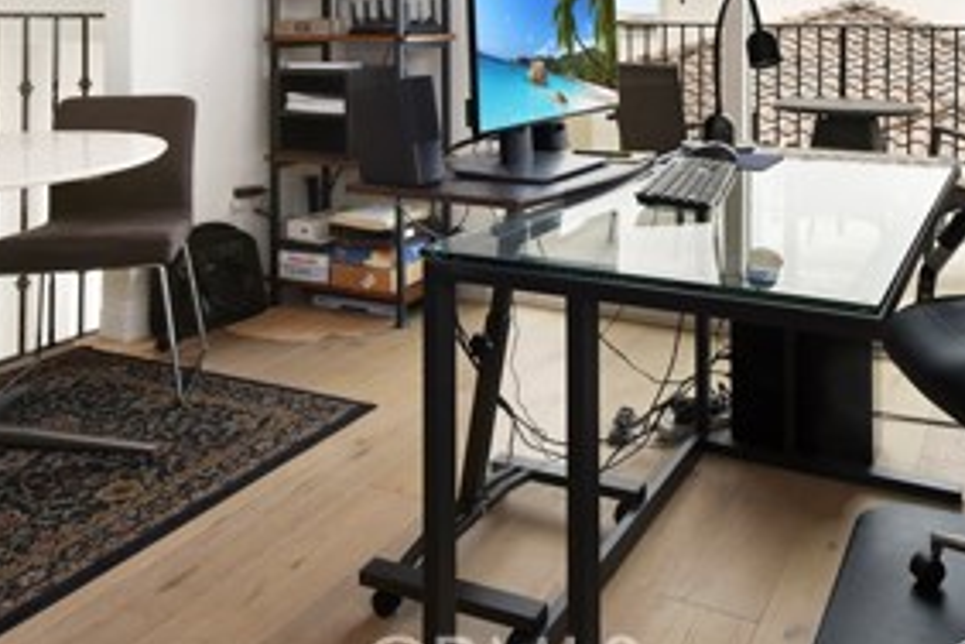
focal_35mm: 34
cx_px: 565
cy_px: -15
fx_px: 911
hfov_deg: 55.5
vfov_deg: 34.9
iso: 320
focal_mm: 10
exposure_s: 1/250
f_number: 11
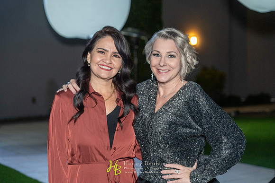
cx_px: 138
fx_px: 565
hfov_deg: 27.3
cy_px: 92
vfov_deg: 18.4
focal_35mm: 74
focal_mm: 74
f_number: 4
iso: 3200
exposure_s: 1/200
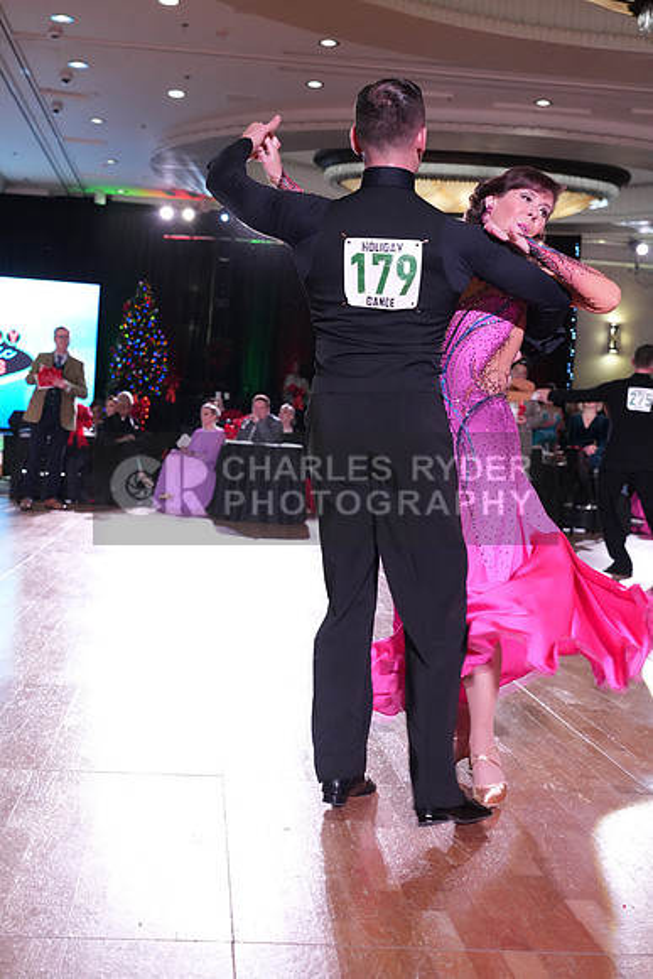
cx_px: 326
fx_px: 1251
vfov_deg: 42.7
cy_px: 490
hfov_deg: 29.3
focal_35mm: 46
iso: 5000
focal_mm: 46
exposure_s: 1/320
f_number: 5
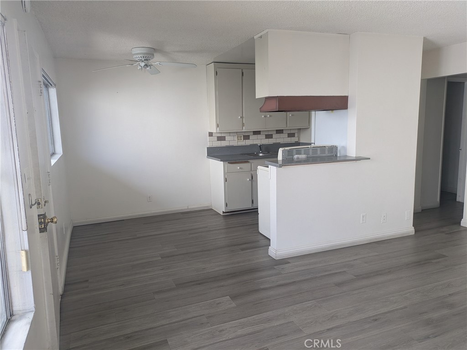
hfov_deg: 69.4
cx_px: 234
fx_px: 337
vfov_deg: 54.9
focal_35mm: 25
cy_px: 175
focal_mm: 5.43
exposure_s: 1/120
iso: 98
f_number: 1.89
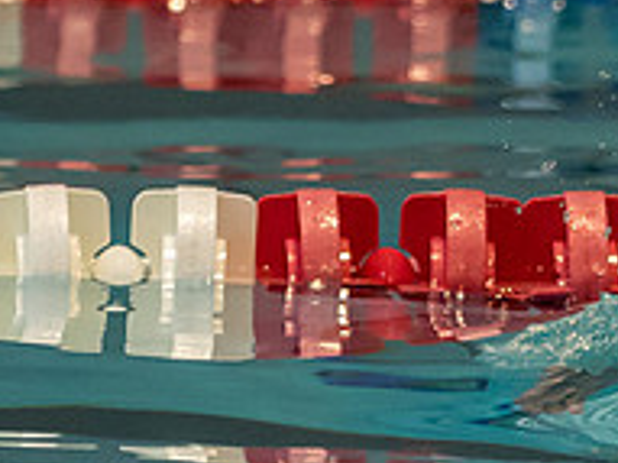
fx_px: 25425
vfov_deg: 1.0
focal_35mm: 1425
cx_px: 904
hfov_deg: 1.4
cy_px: 239
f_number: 2.8
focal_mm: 150
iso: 3200
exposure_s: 1/1000
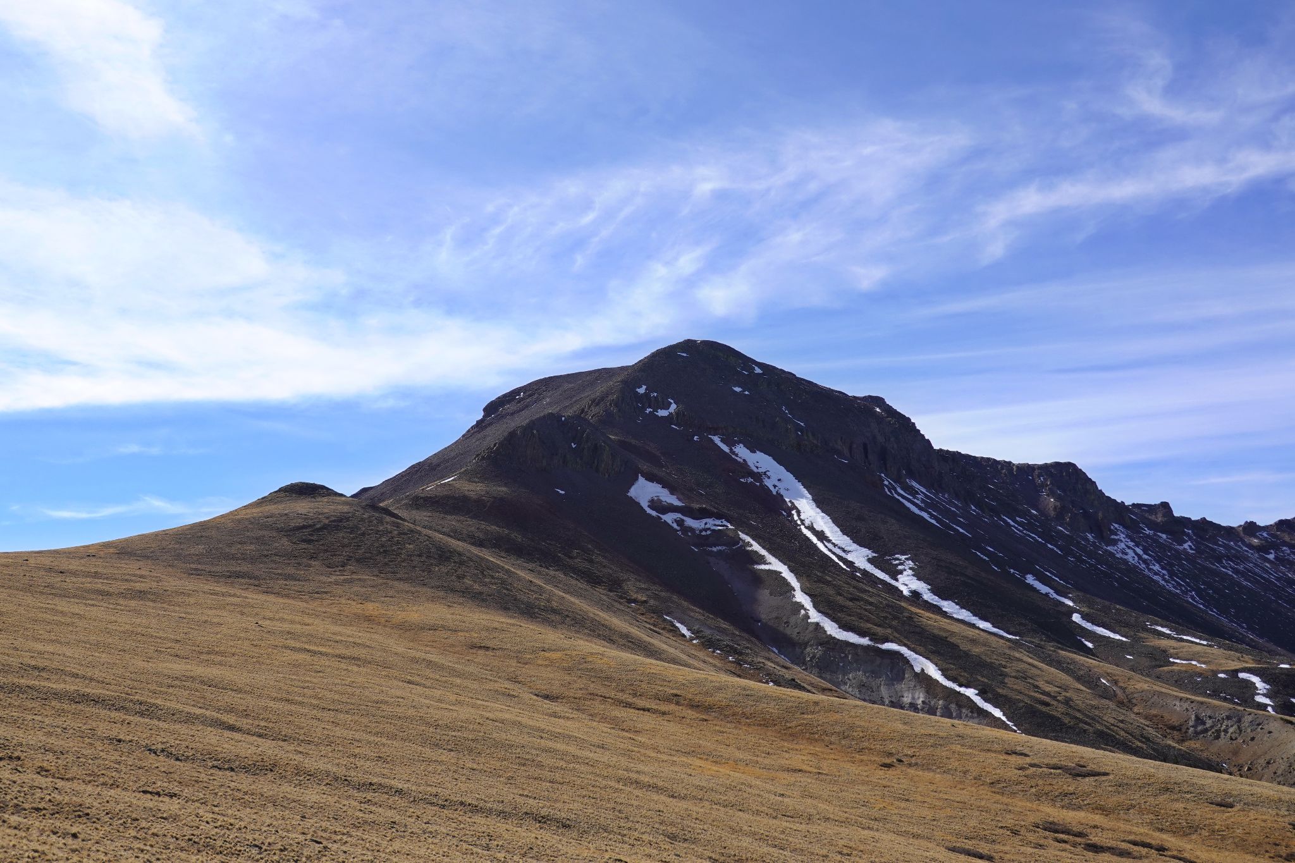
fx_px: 1403
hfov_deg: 49.6
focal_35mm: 39
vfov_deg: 34.2
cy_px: 432
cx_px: 648
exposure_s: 1/400
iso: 100
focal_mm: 14.4
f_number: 5.6
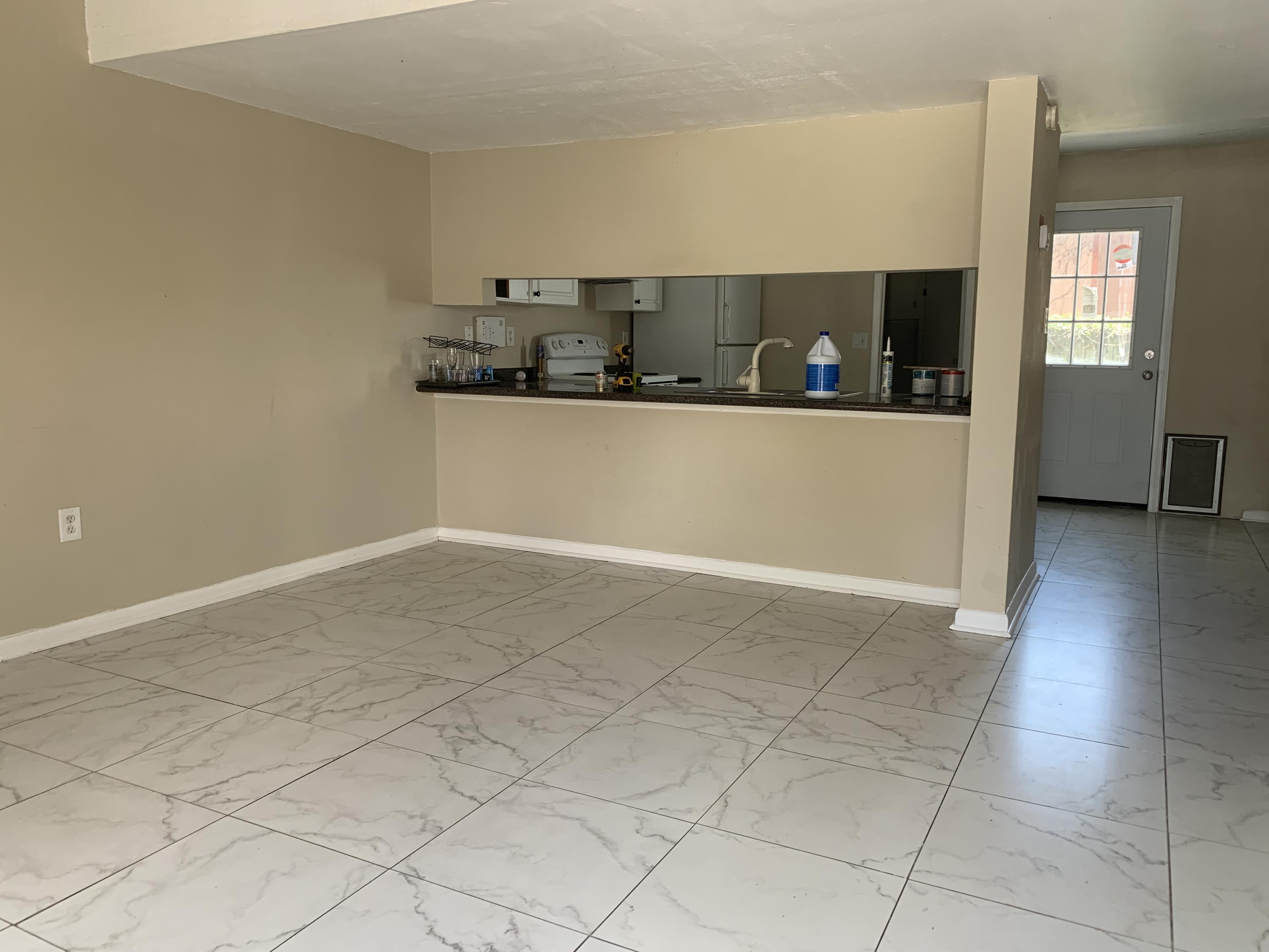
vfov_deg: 53.1
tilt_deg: -8.2
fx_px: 953
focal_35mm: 26
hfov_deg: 67.3
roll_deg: -1.2
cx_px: 634
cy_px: 476
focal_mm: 4.25
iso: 100
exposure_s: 1/116
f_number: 1.8
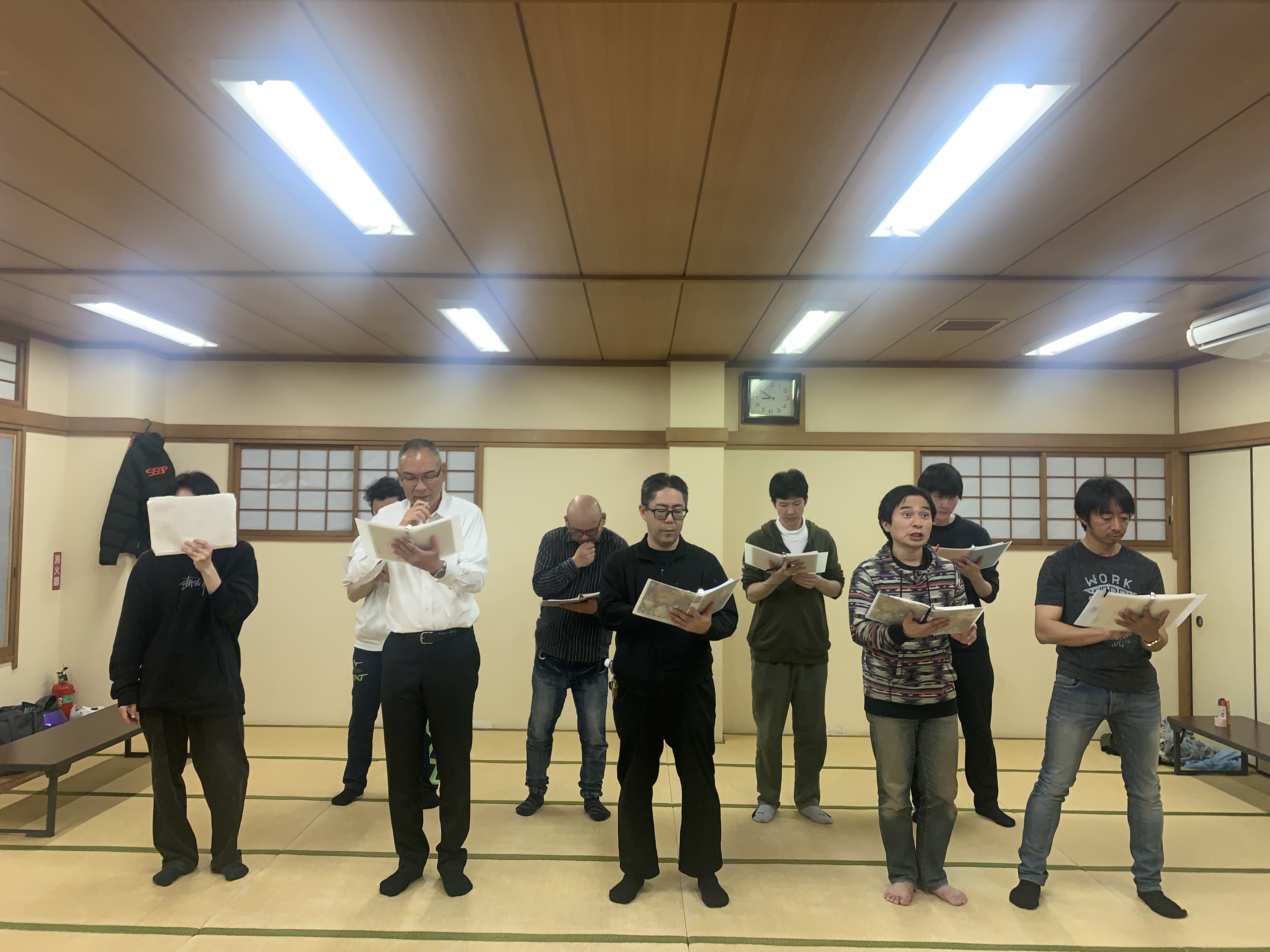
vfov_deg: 53.1
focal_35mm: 26
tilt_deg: +3.0
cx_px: 635
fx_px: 954
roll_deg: -1.8
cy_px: 476
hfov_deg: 67.3
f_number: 1.8
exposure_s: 1/50
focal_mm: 4.25
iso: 64
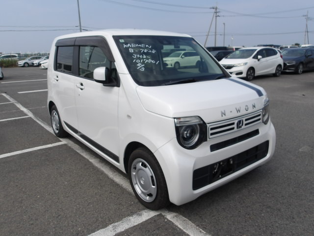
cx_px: 157
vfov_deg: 51.4
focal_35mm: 27
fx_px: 245
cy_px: 118
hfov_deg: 65.3
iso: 100
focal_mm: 4.9
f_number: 10.4
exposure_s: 1/146
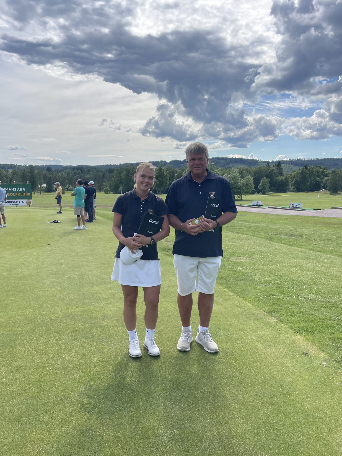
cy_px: 228
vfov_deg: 67.3
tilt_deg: -8.4
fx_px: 343
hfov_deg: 53.1
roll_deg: +0.0
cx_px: 171
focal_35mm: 26
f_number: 1.6
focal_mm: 4.2
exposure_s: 1/3731
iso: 32
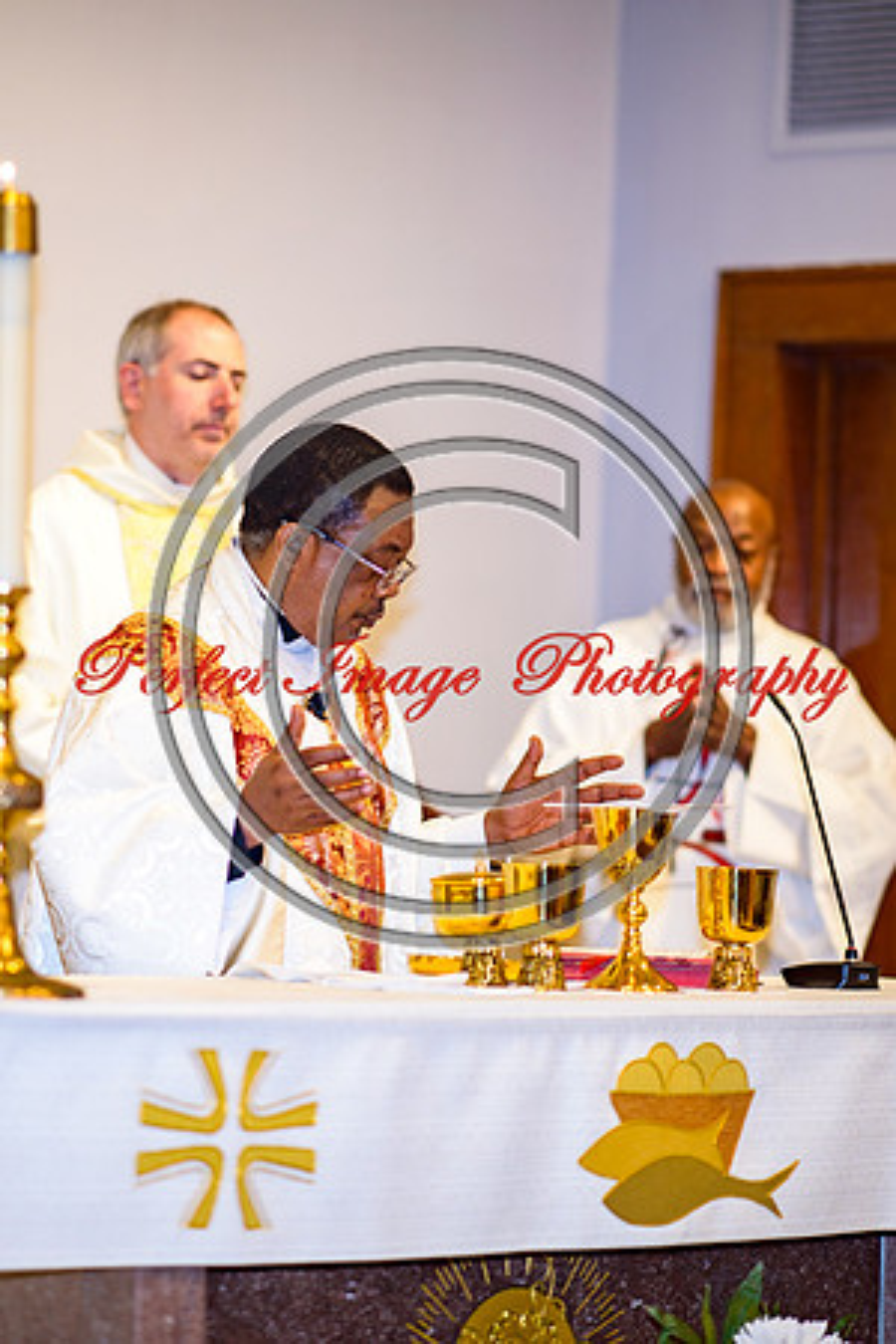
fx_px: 5876
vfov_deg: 13.0
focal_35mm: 157
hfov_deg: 8.7
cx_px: 274
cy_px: 672
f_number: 1.6
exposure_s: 1/100
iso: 125
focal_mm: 105
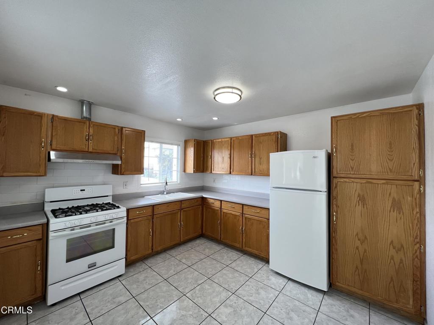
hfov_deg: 106.2
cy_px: 162
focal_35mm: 13
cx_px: 217
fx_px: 163
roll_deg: -0.7
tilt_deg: +2.4
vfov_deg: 89.9
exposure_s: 1/120
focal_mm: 1.57
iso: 64
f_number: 1.8
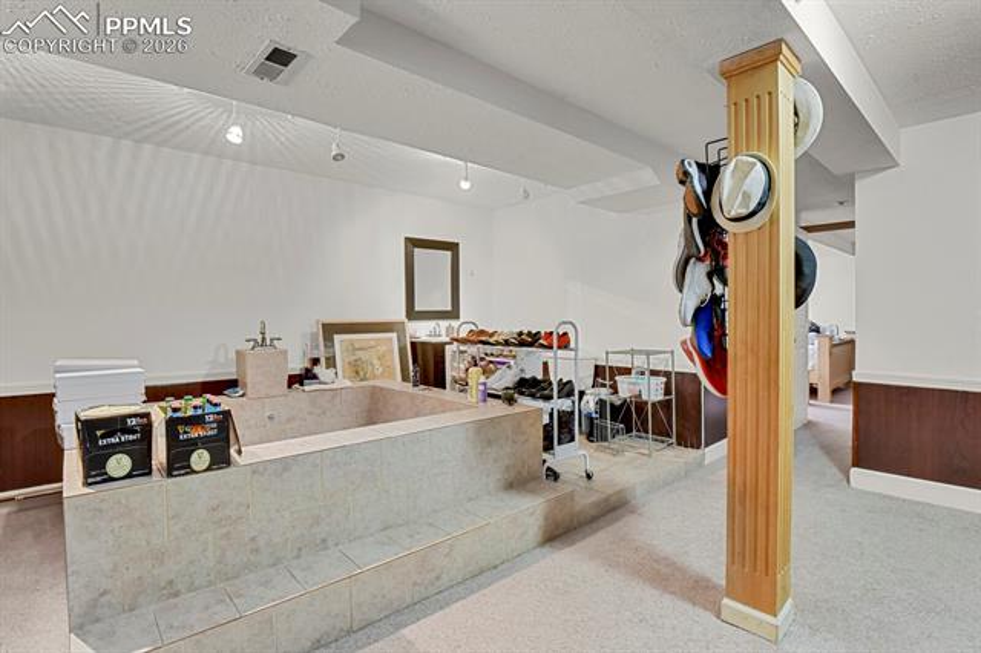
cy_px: 326
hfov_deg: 93.3
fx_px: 463
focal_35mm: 17
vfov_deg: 70.4
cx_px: 490
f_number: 8
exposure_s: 1/5
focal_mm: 17
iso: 12800
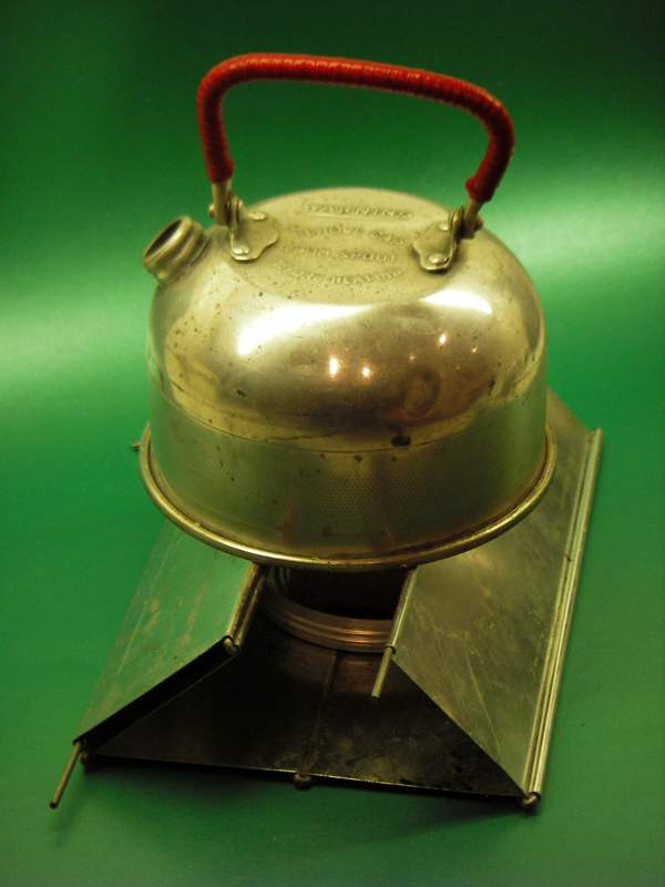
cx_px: 332
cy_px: 444
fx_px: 2459
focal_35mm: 96
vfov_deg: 20.4
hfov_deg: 15.4
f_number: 3.9
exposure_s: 1/20
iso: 100
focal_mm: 16
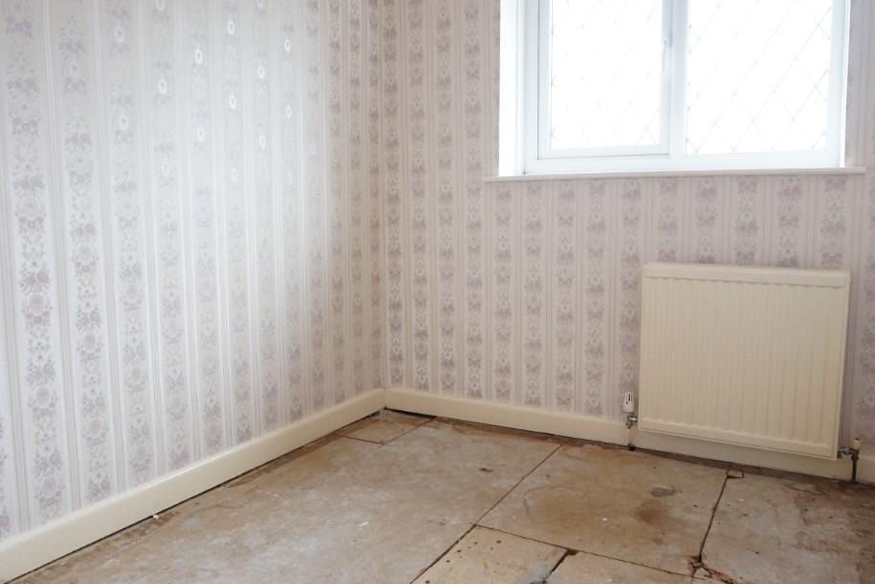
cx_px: 461
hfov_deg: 67.3
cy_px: 280
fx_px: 656
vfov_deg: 47.9
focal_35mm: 27
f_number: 4.5
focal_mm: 16
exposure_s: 1/160
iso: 1250
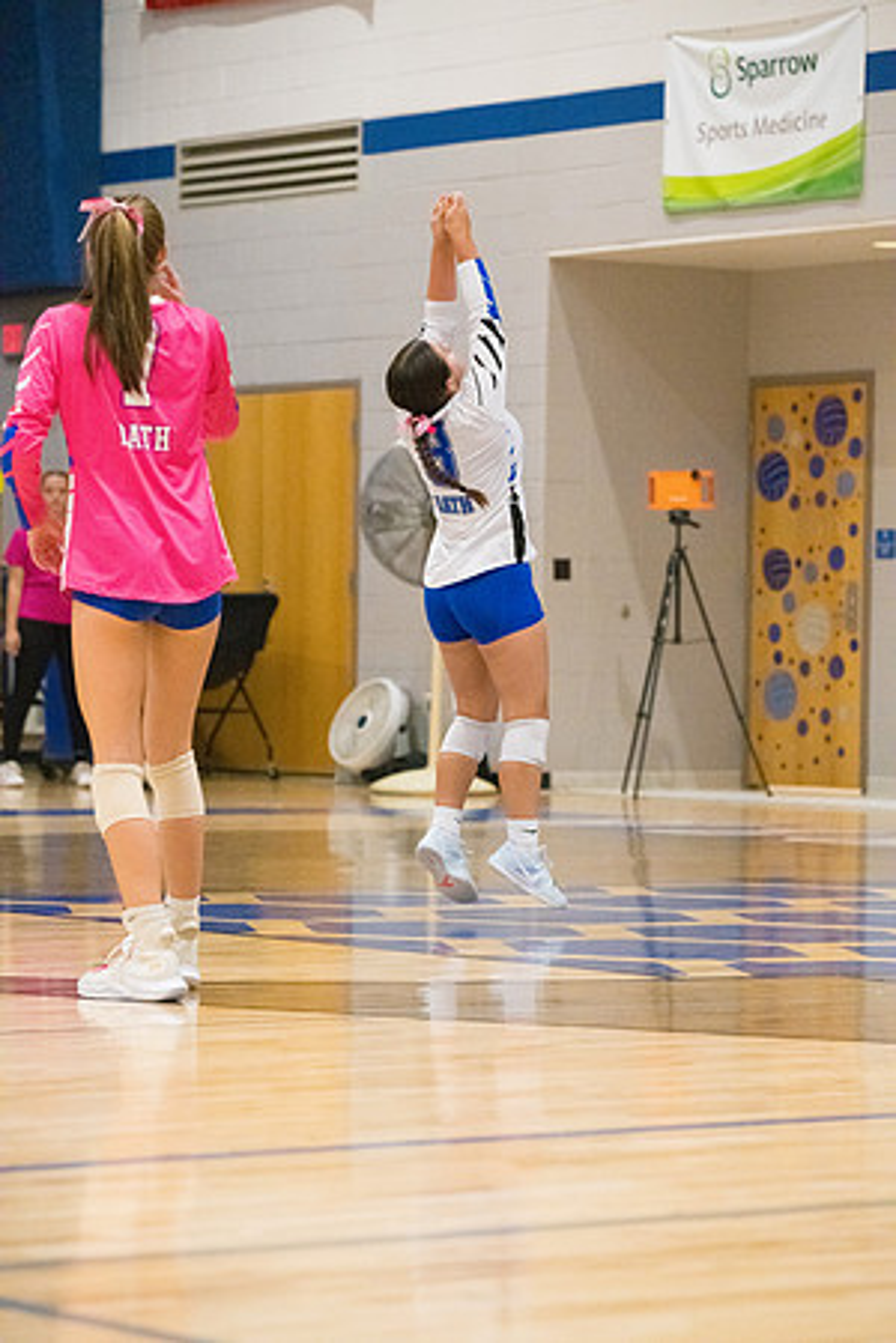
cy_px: 672
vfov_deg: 15.2
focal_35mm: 135
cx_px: 448
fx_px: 5040
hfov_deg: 10.2
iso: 8000
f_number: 4.5
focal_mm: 135
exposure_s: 1/1250
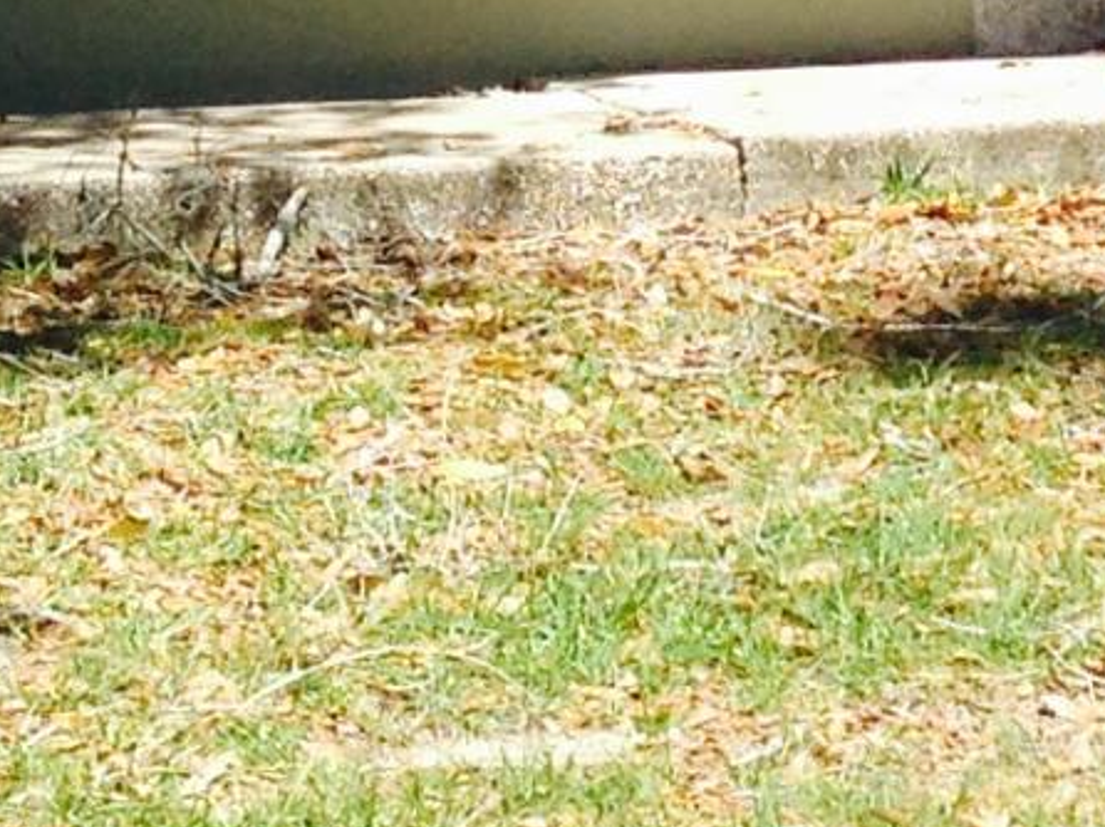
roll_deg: +0.0
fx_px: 7083
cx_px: 1487
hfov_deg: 8.8
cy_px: -748
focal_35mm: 222
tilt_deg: +2.2
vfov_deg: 6.5
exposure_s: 1/723
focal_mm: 4.12
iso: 50
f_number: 2.4
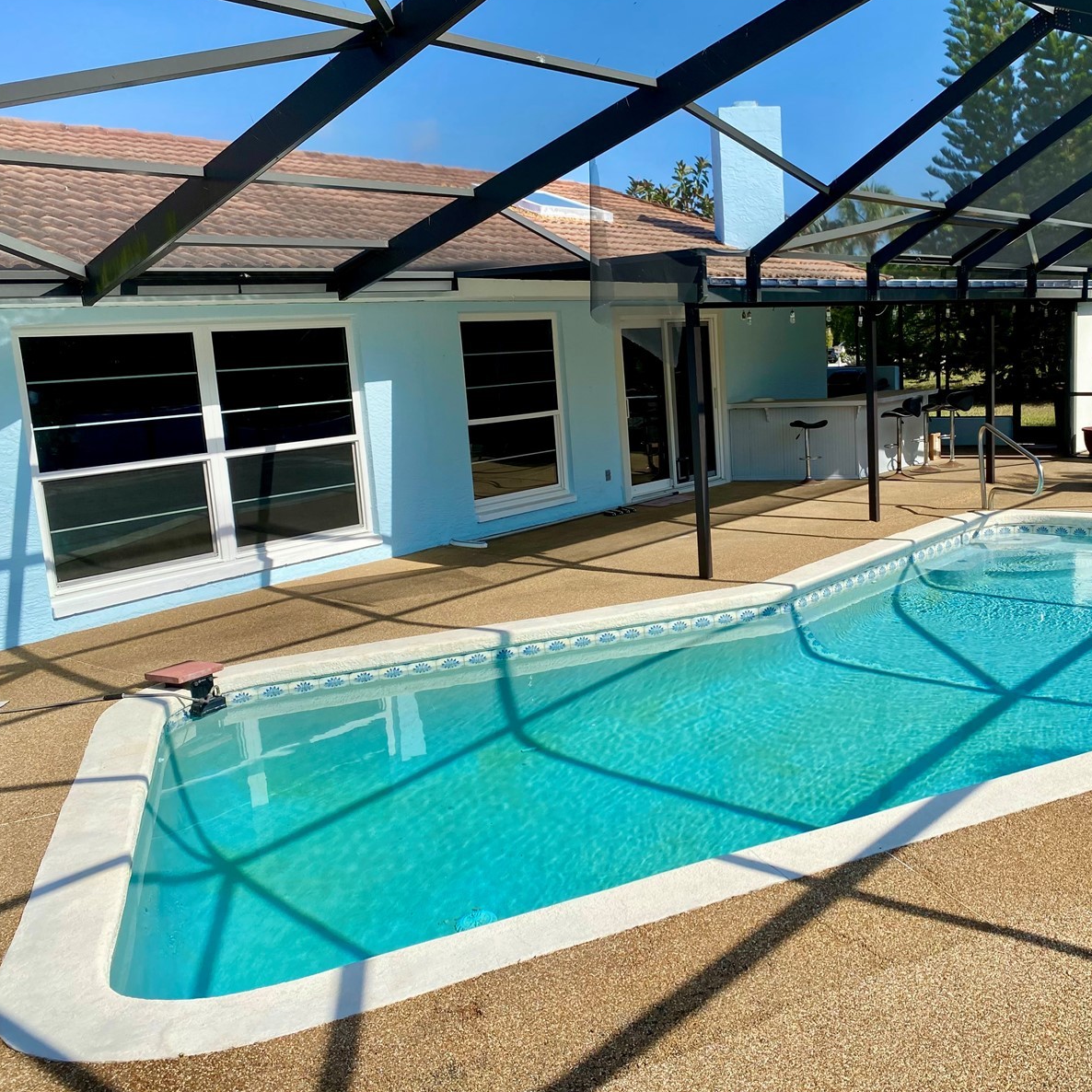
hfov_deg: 51.6
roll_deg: +2.1
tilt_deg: -9.5
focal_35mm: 31
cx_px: 722
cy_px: 540
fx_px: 1106
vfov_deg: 52.5
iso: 32
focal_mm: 4.25
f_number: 1.8
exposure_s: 1/2105
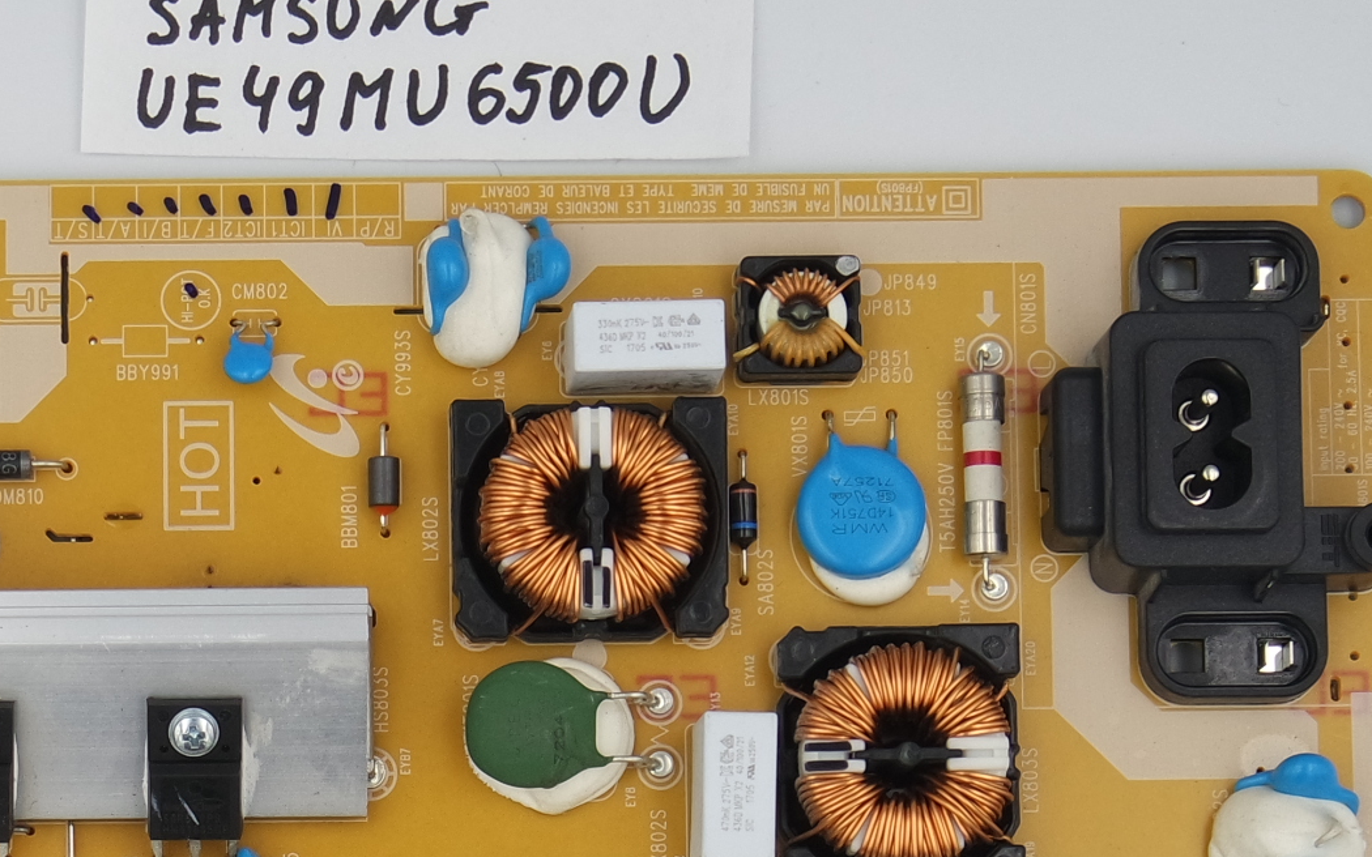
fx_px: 4860
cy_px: 1070
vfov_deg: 9.9
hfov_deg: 16.0
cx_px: 297
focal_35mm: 130
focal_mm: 17
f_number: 5
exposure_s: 1/125
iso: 160
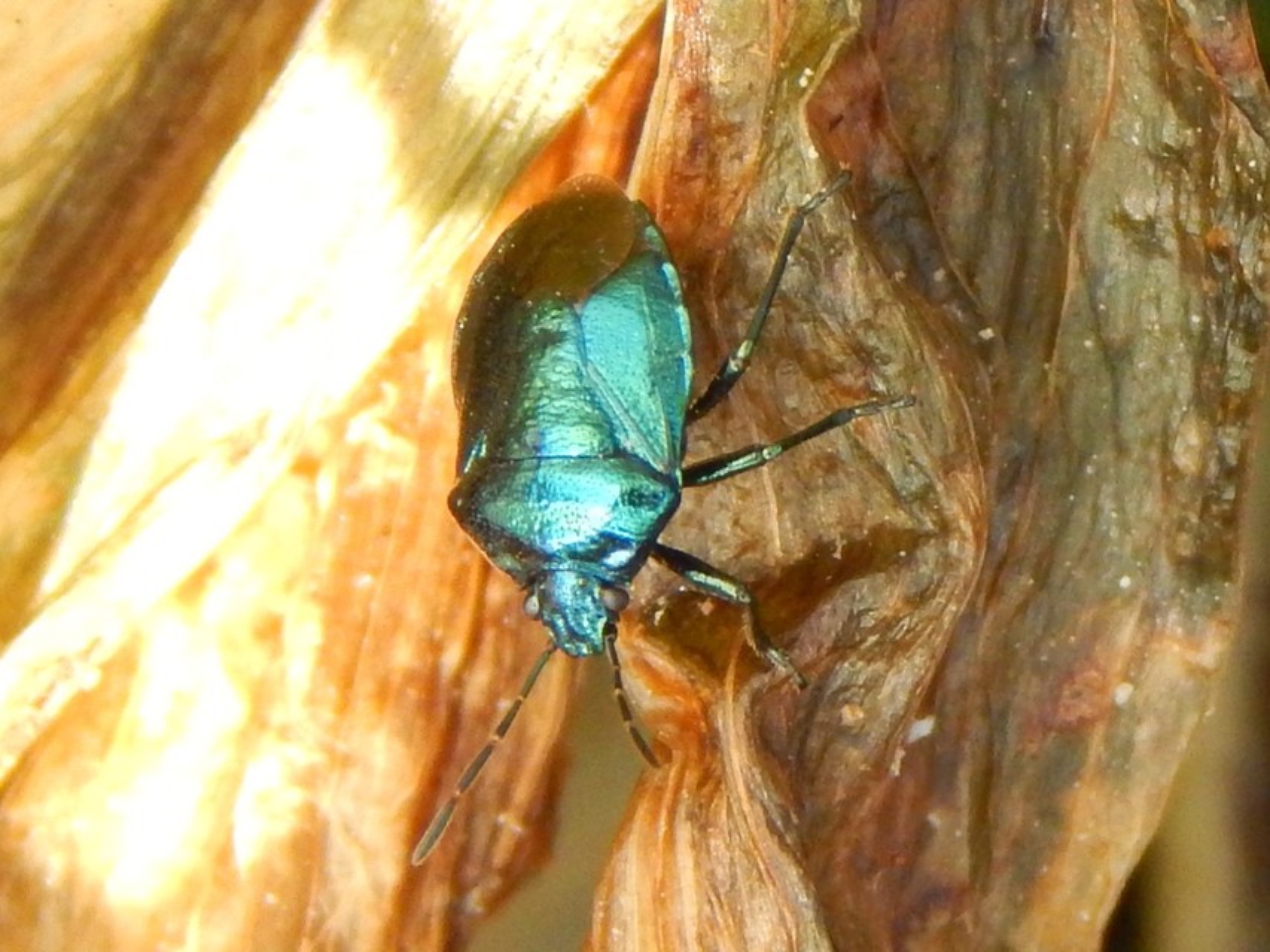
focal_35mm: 160
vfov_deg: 9.3
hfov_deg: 12.3
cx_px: 635
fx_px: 5871
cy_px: 476
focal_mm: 28.7
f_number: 5.1
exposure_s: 1/200
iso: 400
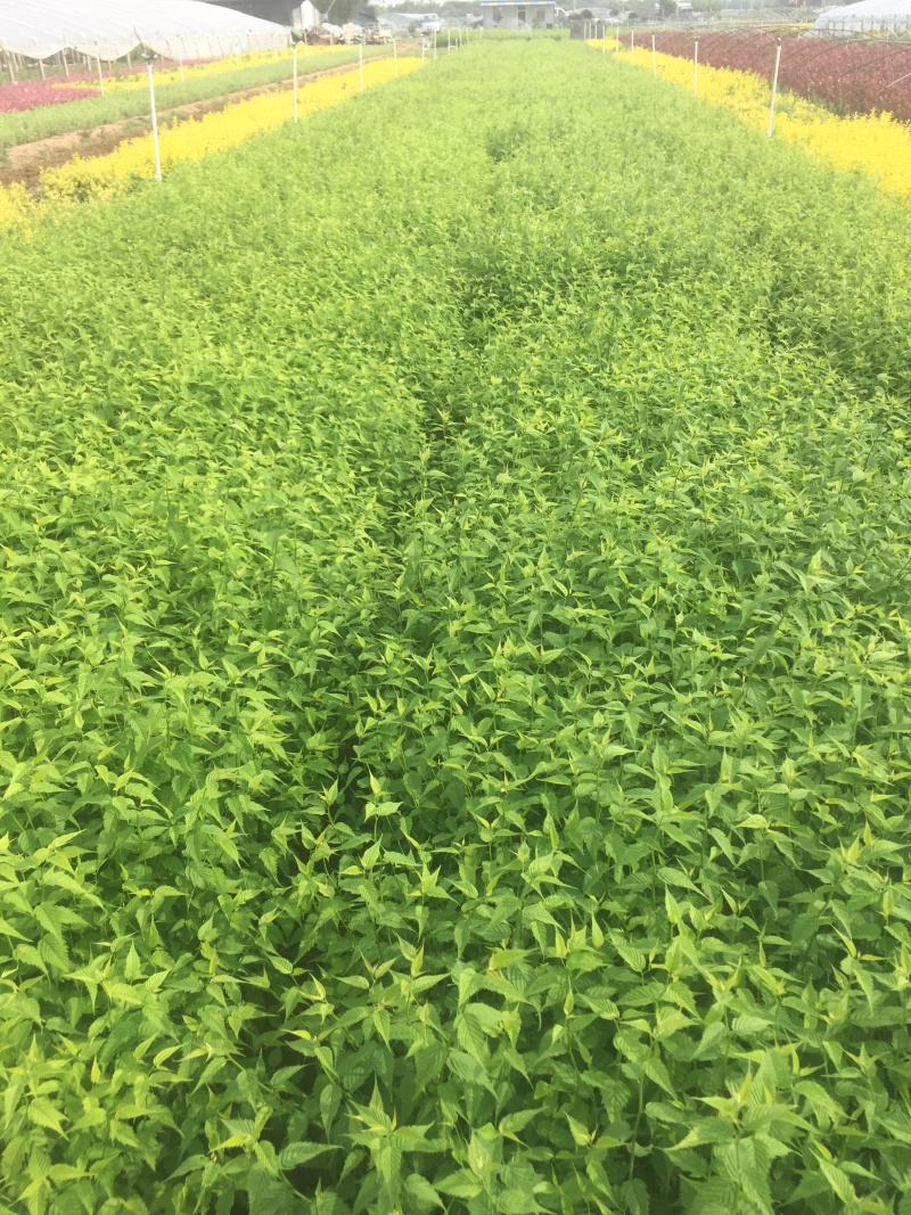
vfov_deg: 61.7
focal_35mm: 29
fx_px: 1018
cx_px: 456
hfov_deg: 48.2
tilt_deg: -27.4
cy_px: 608
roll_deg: +2.9
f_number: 2.2
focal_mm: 4.15
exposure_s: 1/775
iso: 32
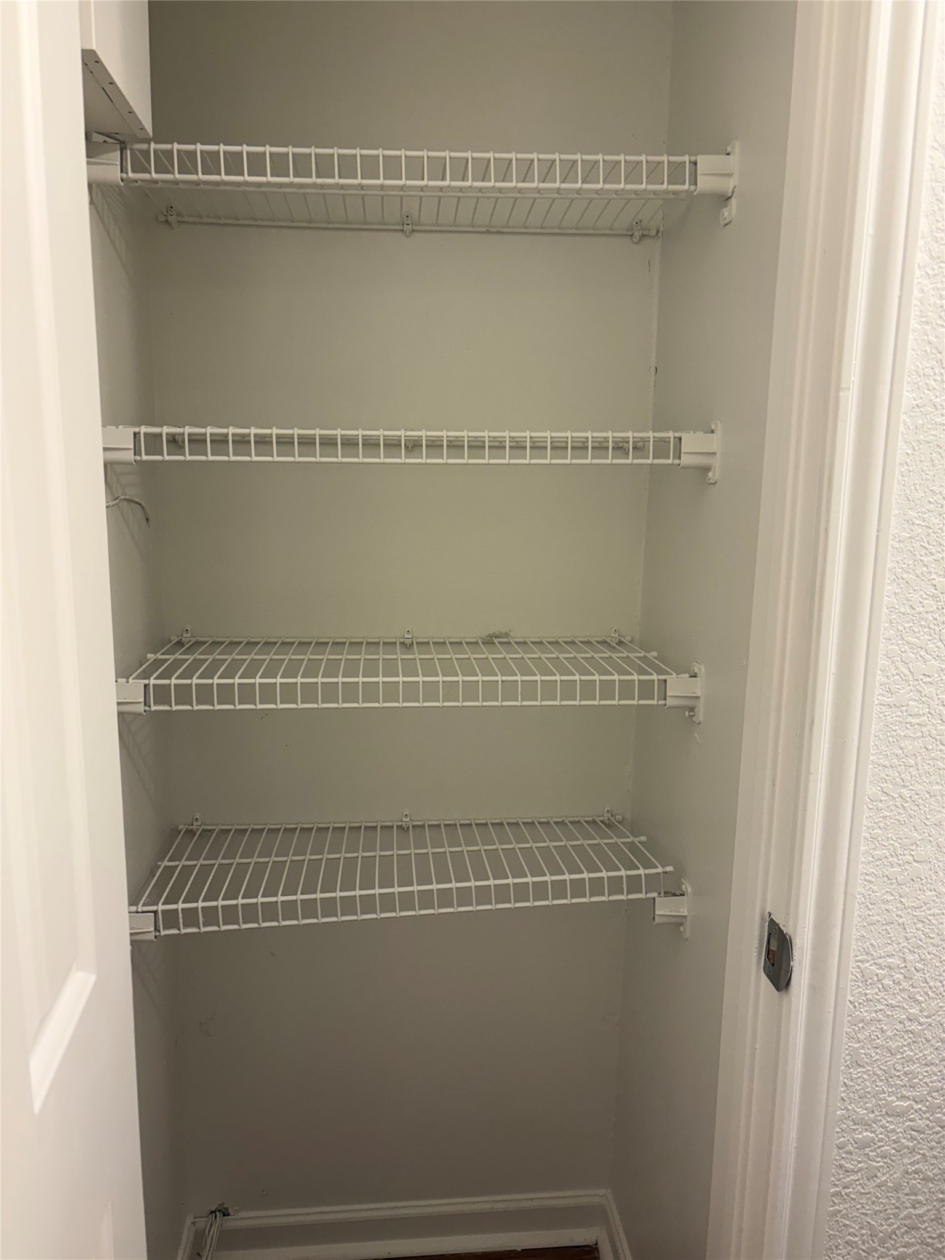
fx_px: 946
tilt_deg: -8.4
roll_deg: -1.1
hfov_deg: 53.1
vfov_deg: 67.3
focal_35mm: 26
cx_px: 472
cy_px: 630
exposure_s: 1/120
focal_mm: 5.96
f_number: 1.6
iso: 100
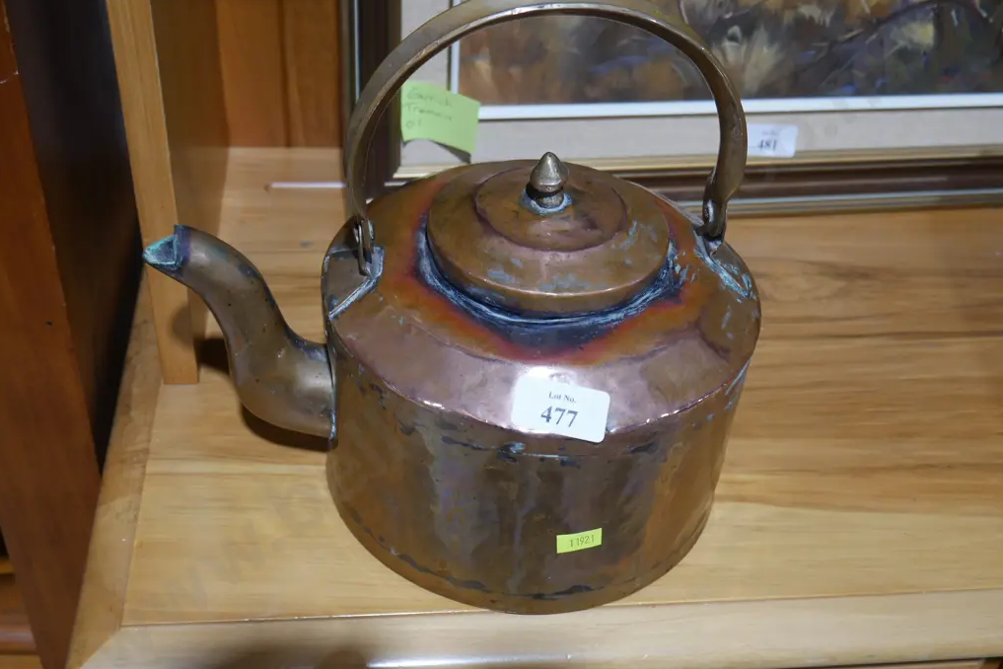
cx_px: 500
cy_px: 358
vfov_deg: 30.5
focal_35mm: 44
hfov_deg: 44.5
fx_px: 1226
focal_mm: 21
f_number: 4.6
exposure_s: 1/60
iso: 500
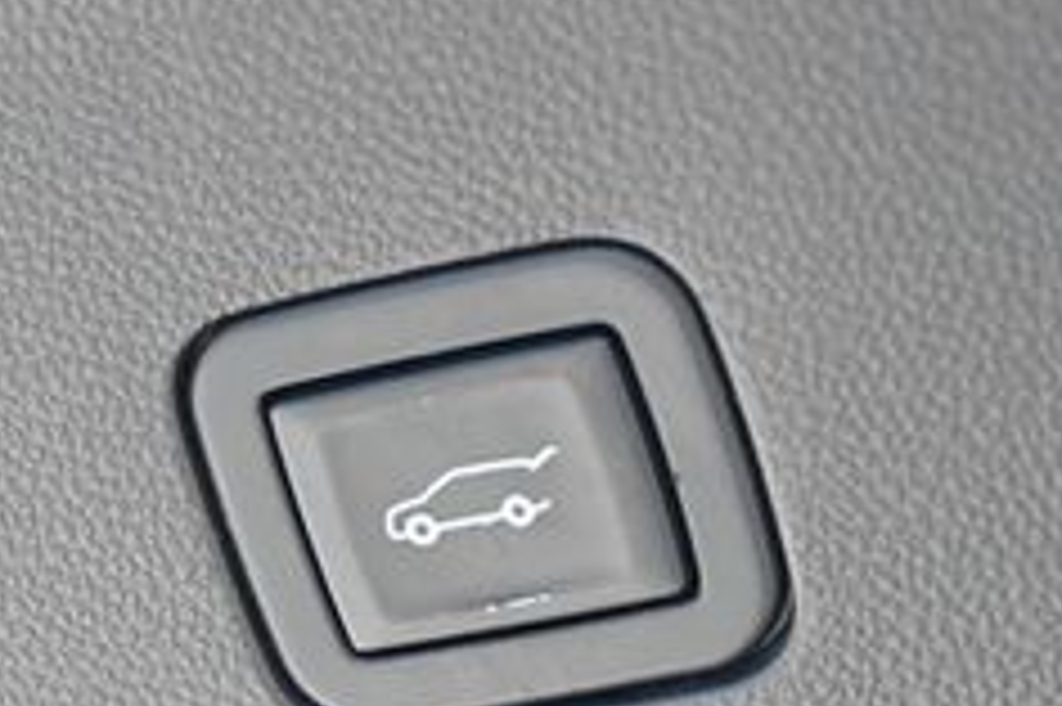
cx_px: 572
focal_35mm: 132
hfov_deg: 15.5
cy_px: 490
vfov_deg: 10.4
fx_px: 3892
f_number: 5
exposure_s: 1/125
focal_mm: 32.5
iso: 560
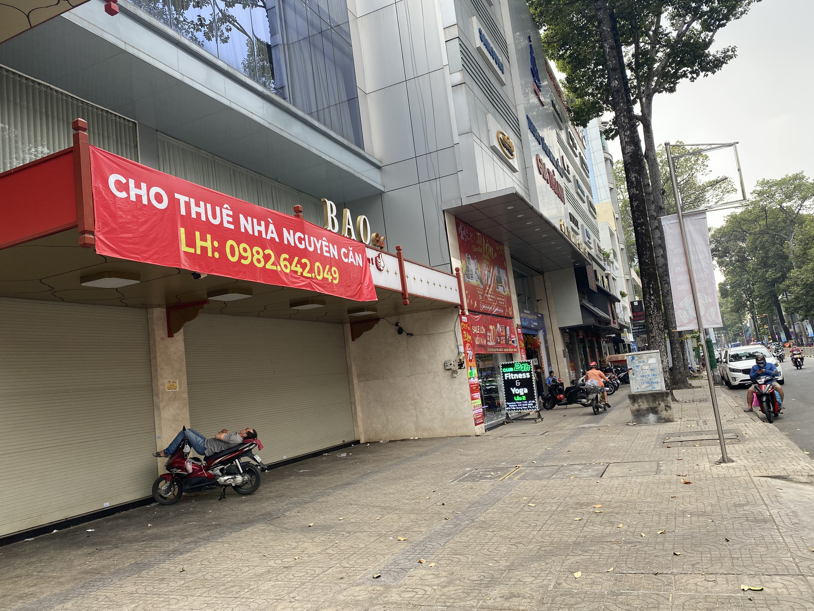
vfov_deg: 53.1
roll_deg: +7.1
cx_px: 407
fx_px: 611
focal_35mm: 26
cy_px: 306
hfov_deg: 67.3
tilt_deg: +7.3
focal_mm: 4.25
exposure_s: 1/489
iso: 32
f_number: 1.8
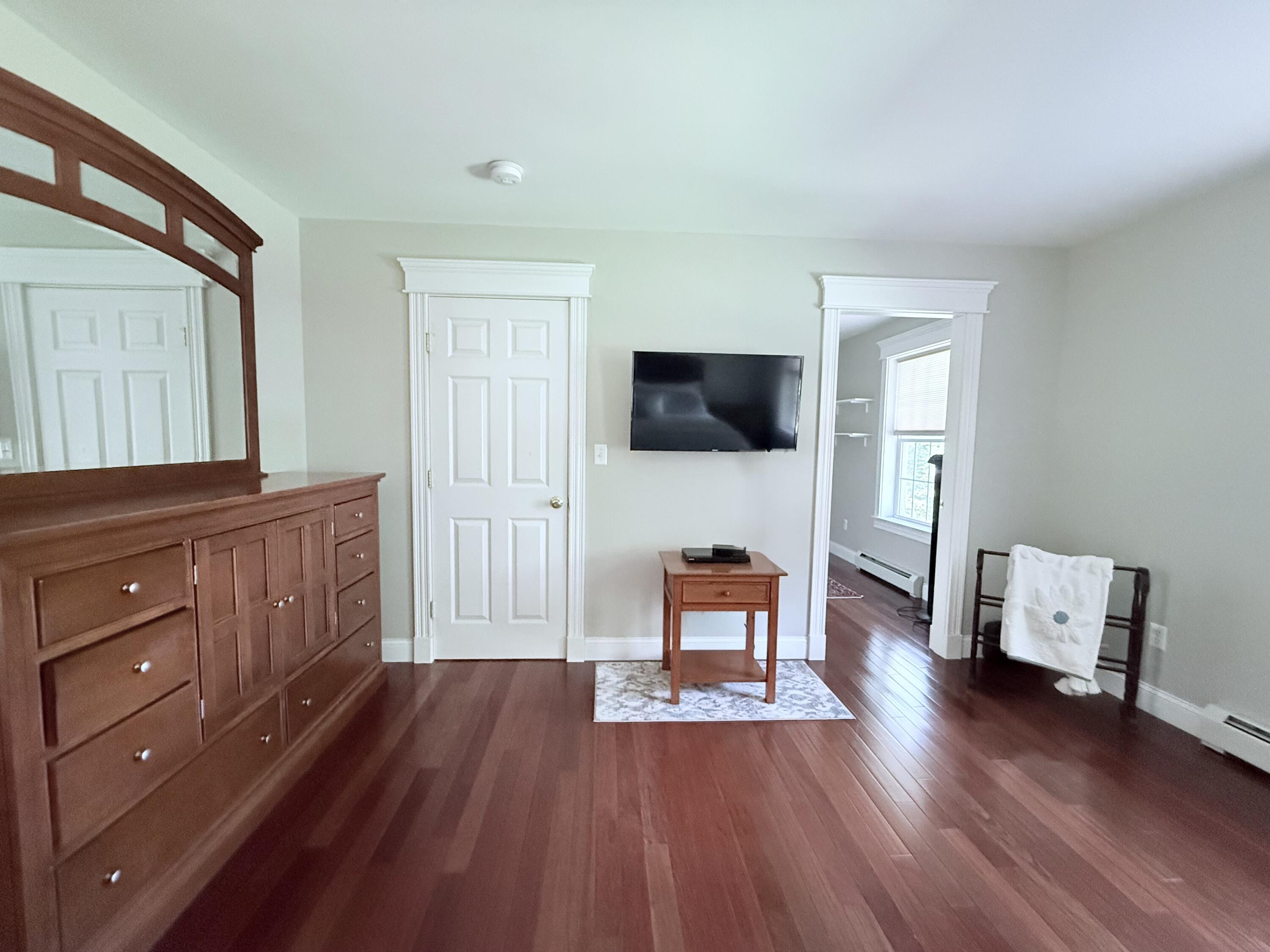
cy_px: 476
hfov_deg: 102.1
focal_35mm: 14
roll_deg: -1.0
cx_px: 635
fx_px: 514
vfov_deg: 85.7
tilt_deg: -4.5
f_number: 2.2
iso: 1000
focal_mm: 2.22
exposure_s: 1/60
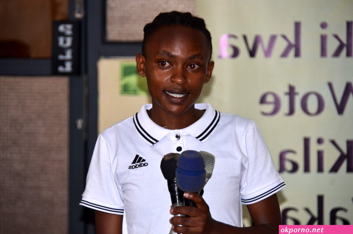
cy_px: 117
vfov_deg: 5.5
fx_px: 2422
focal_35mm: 248
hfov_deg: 8.3
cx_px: 176
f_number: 5.6
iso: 500
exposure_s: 1/60
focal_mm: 165
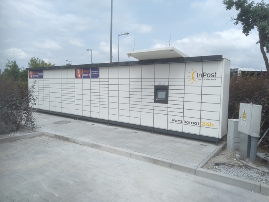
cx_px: 134
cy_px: 101
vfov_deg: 53.1
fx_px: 202
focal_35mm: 26
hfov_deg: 67.3
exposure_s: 1/1463
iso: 101
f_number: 2.2
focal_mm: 3.46
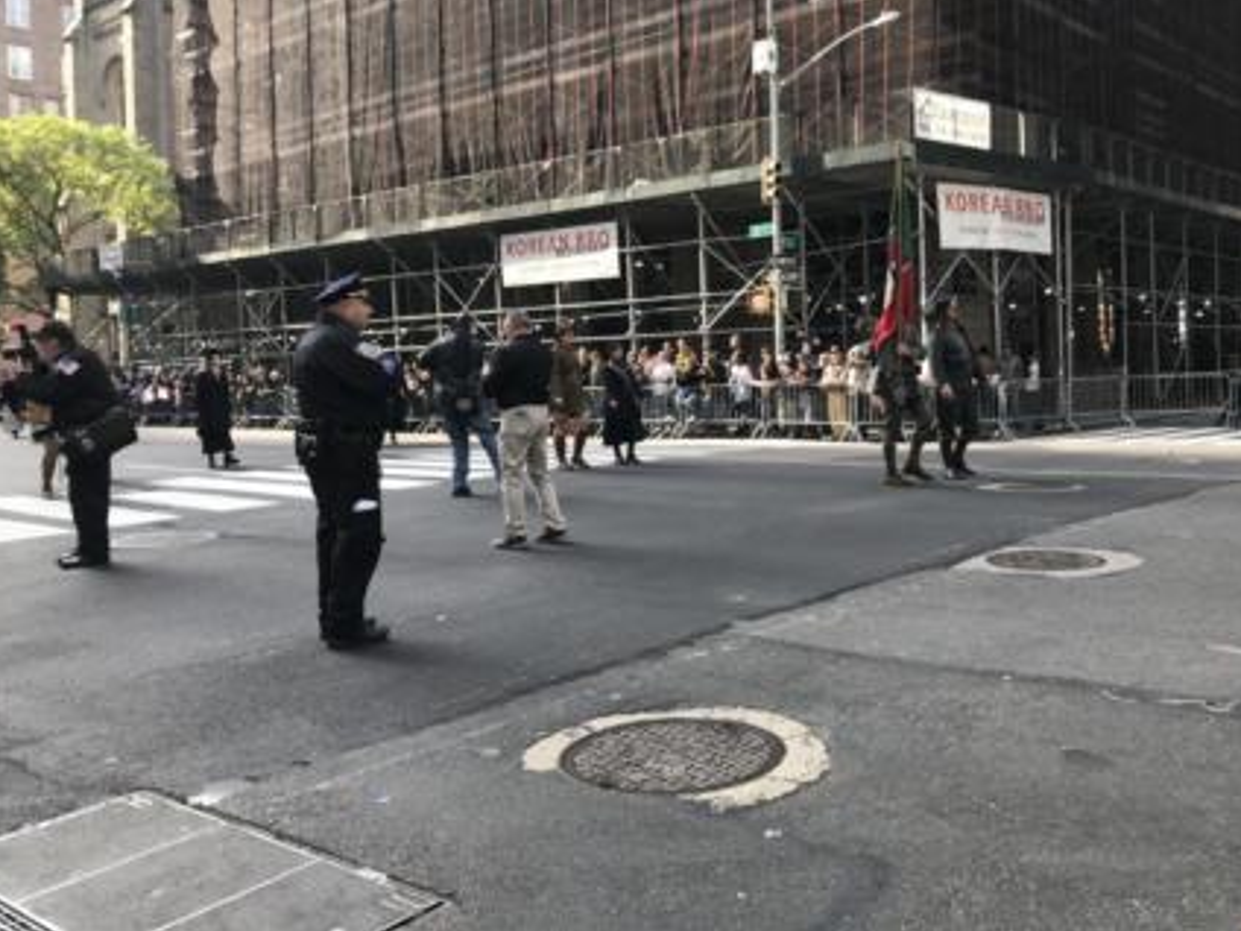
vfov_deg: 42.8
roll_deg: +2.2
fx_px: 1183
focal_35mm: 33
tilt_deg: -0.5
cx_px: 697
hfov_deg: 55.2
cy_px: 385
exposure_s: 1/178
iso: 20
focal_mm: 3.99
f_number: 1.8
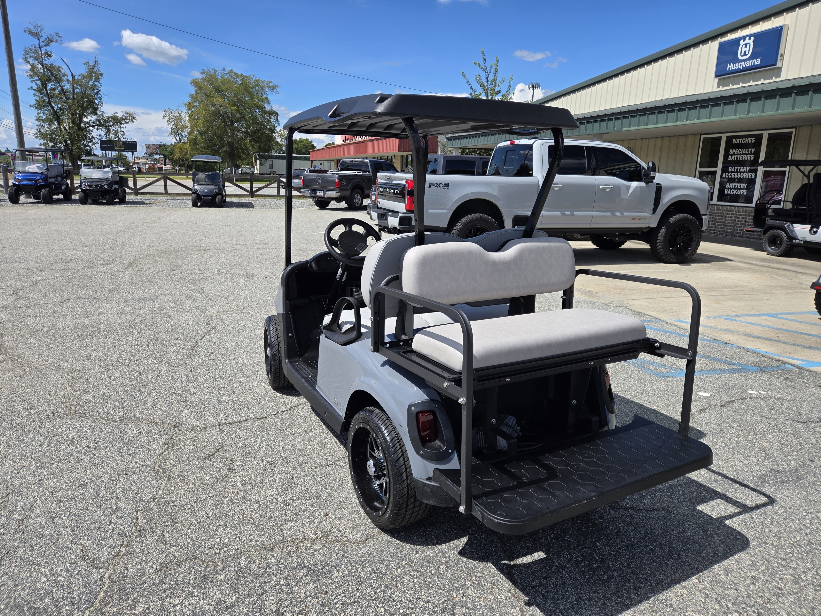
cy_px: 308
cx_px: 410
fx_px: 545
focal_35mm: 23
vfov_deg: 58.9
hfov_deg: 73.9
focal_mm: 5.4
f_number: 1.8
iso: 25
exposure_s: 1/2111
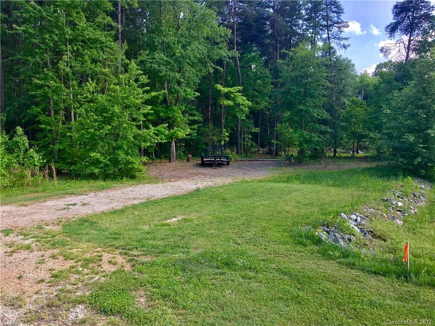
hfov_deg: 61.7
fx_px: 364
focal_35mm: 29
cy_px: 163
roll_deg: +0.8
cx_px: 218
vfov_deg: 48.2
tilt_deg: -3.7
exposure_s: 1/499
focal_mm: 4.15
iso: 25
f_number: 2.2
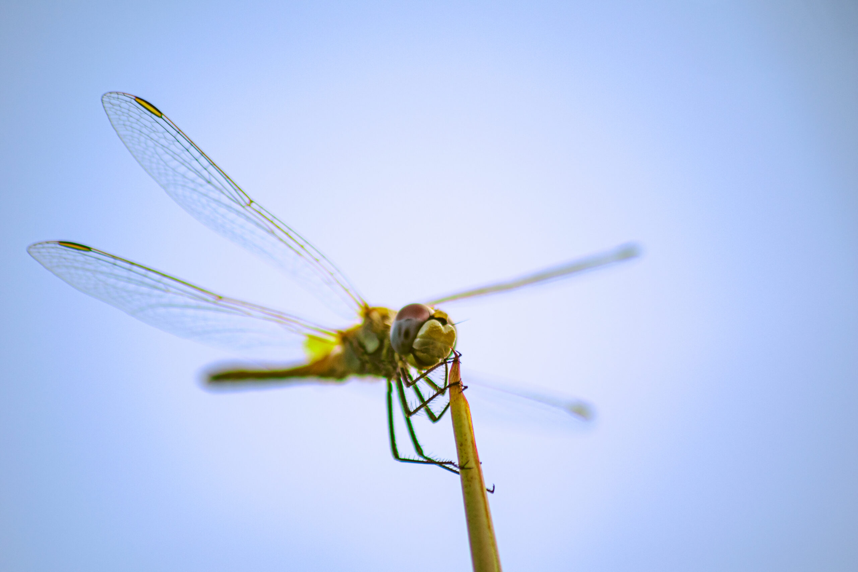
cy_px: 286
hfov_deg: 5.7
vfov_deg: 3.8
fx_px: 8580
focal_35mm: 360
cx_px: 429
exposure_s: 1/640
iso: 160
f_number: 5.3
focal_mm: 240
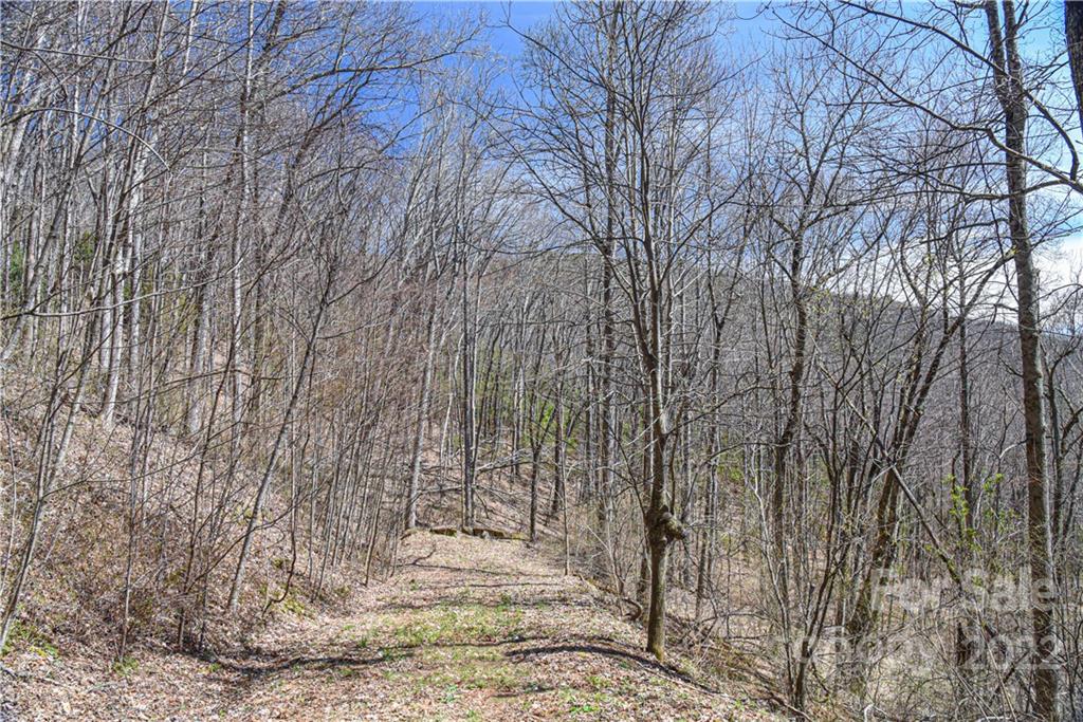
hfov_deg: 73.7
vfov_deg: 53.1
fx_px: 722
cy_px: 361
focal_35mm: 24
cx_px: 542
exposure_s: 1/400
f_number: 10
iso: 2000
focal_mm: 24
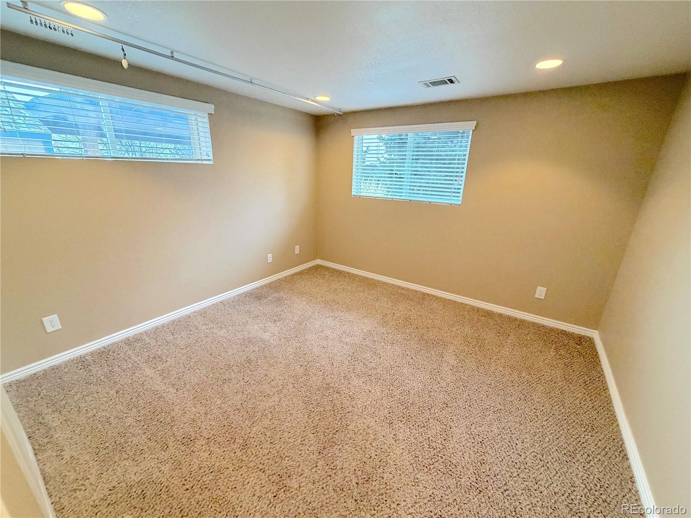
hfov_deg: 102.1
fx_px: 279
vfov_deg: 85.7
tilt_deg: -17.4
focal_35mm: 14
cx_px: 346
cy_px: 259
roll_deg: -2.1
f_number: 2.2
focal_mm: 2.22
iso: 320
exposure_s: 1/60
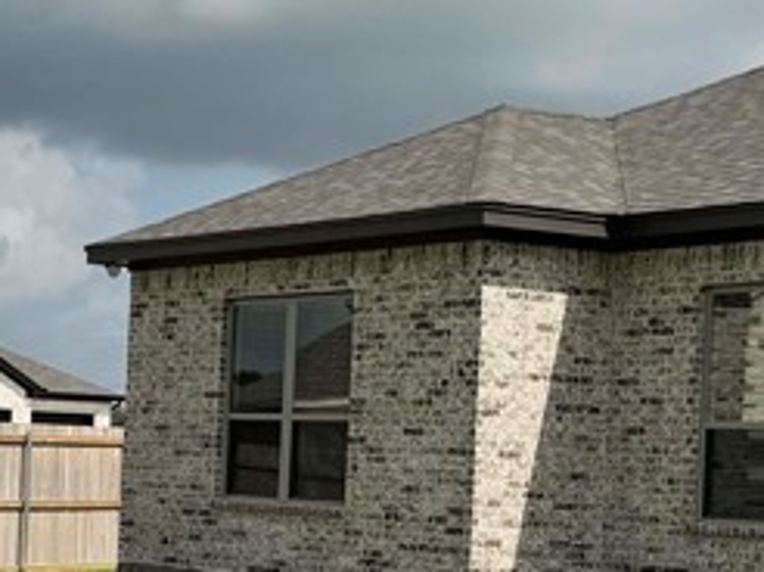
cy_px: 485
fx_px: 2205
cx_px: -65
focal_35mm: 100
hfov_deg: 18.9
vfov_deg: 14.7
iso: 80
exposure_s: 1/9009
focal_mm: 6.76
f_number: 1.78
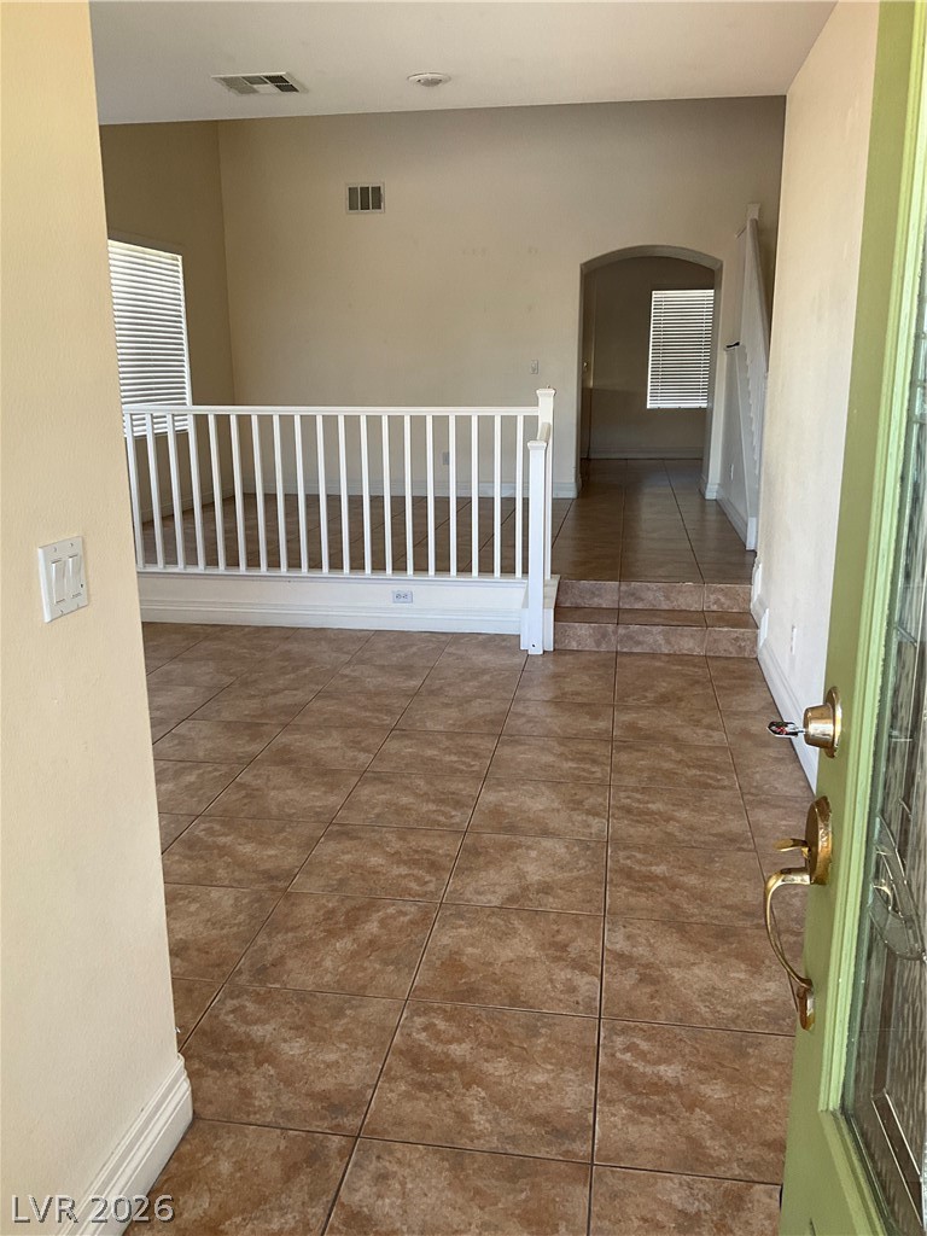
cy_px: 618
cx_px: 464
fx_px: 1035
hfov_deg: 48.2
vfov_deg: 61.7
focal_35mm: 29
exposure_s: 1/105
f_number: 1.8
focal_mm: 3
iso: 64
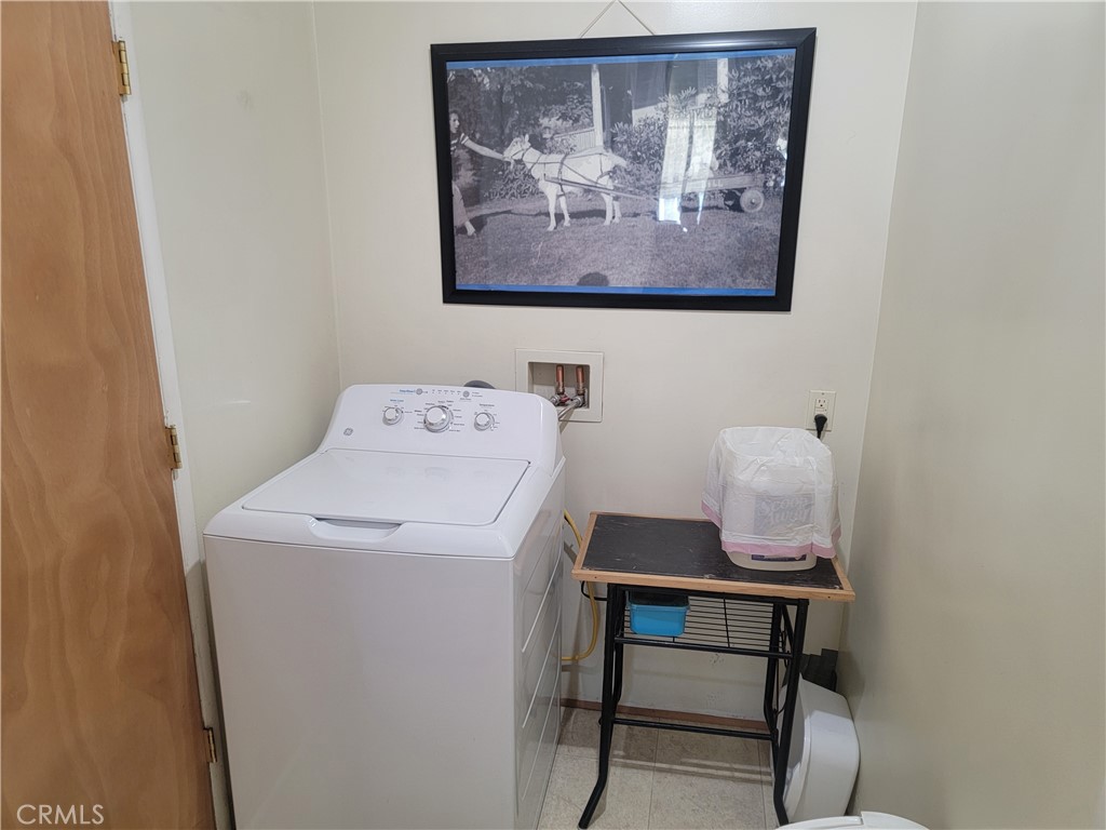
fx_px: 767
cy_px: 415
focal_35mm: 24
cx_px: 553
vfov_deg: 56.8
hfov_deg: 71.6
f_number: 1.8
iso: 200
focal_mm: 6.7
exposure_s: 1/40
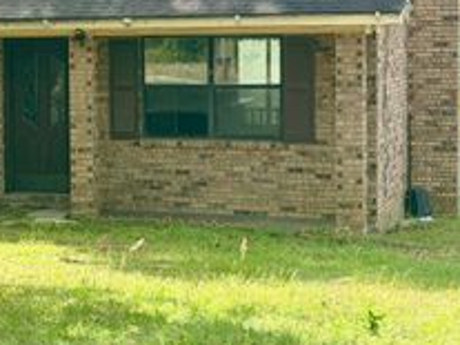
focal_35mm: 116
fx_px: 1541
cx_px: -64
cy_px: 81
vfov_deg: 12.7
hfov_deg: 16.4
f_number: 1.78
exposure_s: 1/1980
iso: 100
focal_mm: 6.76
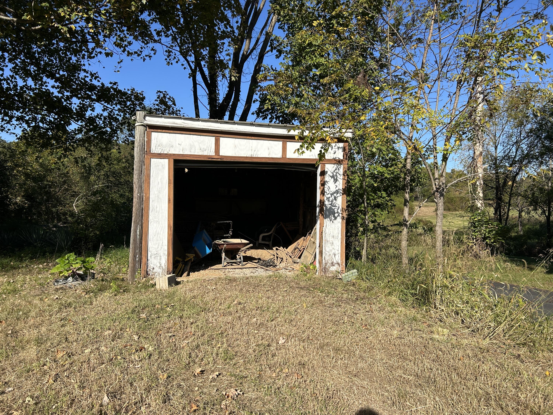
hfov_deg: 67.3
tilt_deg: -0.1
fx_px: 415
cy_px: 208
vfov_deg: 53.1
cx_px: 276
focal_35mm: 26
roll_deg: +0.7
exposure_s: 1/3704
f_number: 1.5
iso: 50
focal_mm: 5.7
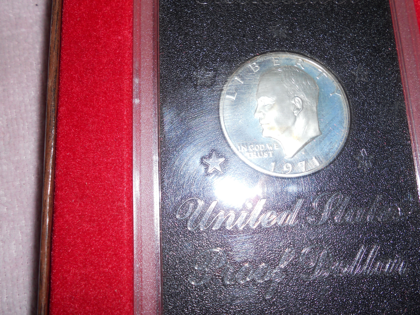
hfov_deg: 56.8
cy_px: 158
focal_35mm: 32
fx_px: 388
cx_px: 210
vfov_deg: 44.2
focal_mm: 5.8
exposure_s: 1/25
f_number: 8.8
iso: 80
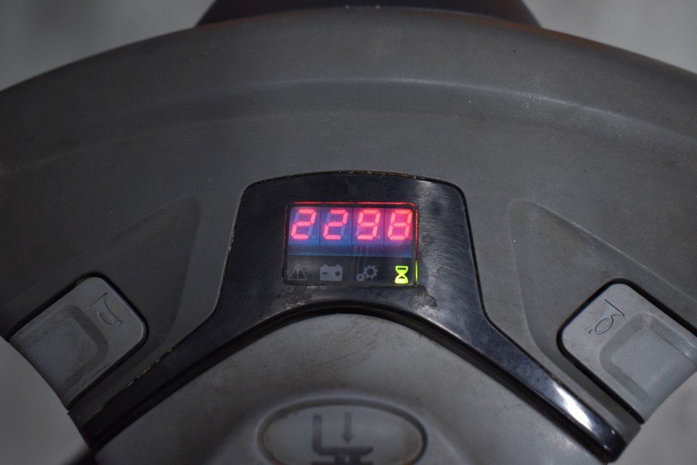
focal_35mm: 40
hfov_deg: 47.9
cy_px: 232
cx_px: 348
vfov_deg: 33.0
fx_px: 784
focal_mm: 27
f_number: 4
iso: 640
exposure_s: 1/60
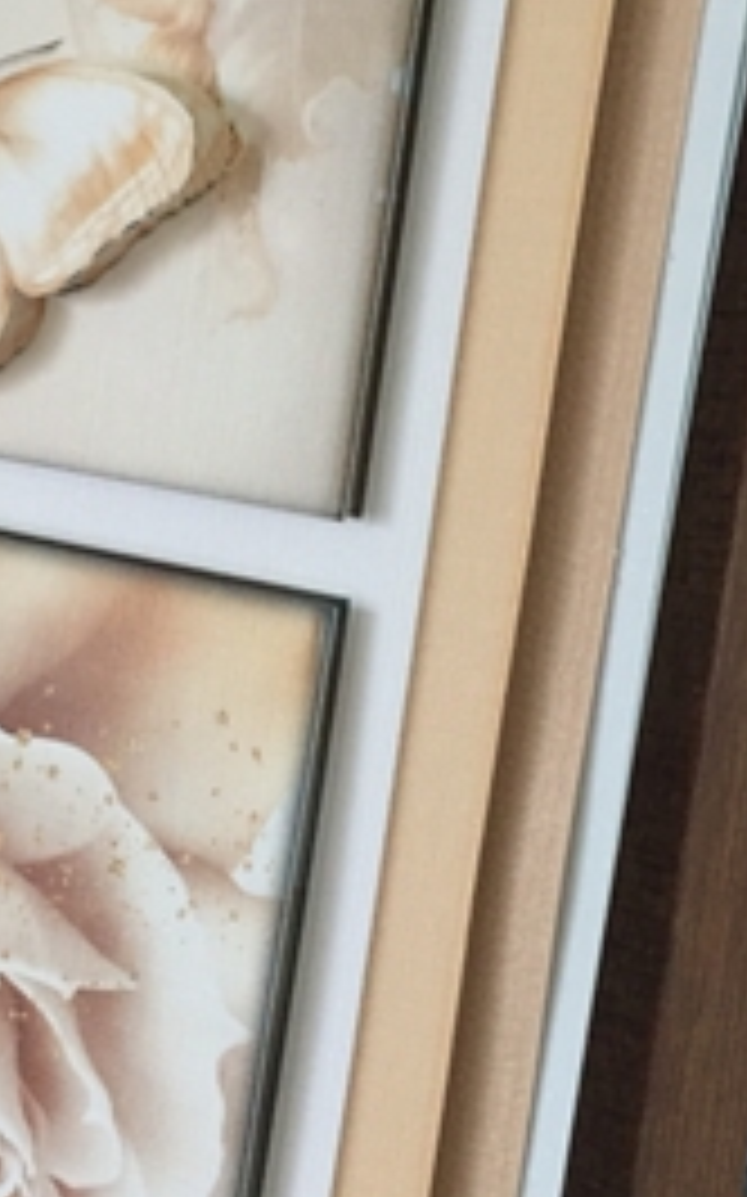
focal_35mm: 52
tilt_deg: -17.2
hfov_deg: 24.7
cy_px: 603
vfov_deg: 38.9
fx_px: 1696
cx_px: 236
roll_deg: +2.3
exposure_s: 1/20
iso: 250
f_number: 2.2
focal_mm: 4.15
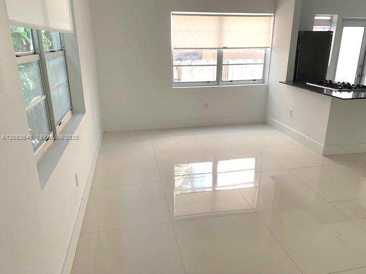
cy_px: 137
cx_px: 183
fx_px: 275
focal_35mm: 26
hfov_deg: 67.3
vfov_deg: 53.1
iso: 50
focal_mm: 4.25
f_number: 1.8
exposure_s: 1/121
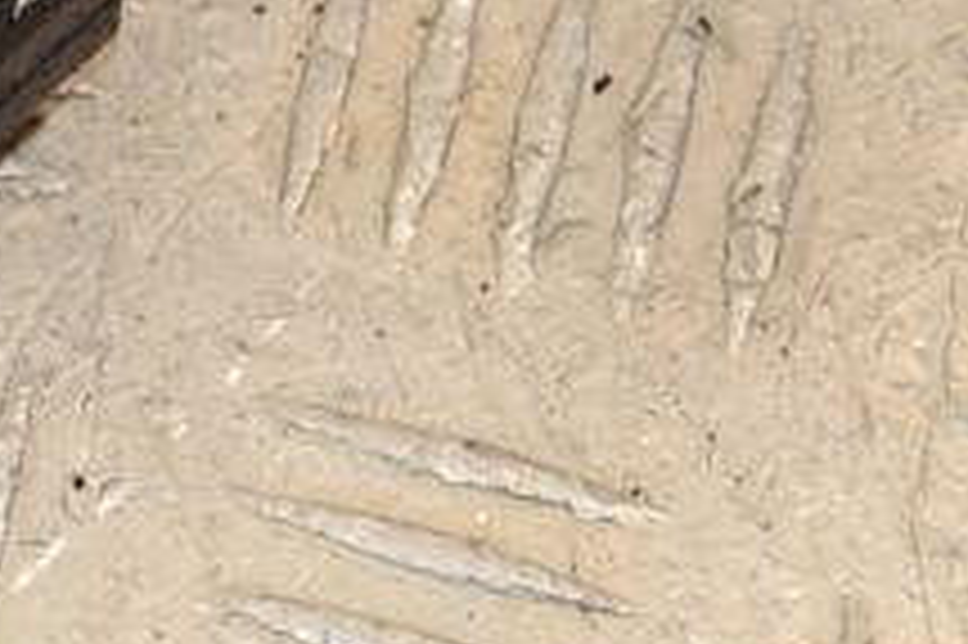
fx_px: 6959
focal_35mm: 259
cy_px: -27
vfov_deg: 5.3
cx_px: -396
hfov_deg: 7.8
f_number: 10
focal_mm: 58
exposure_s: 1/200
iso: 800
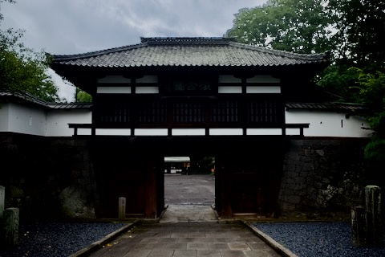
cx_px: 192
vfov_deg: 46.4
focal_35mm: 28
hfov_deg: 65.5
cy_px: 128
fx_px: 299
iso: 200
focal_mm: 18.3
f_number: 5
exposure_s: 1/400
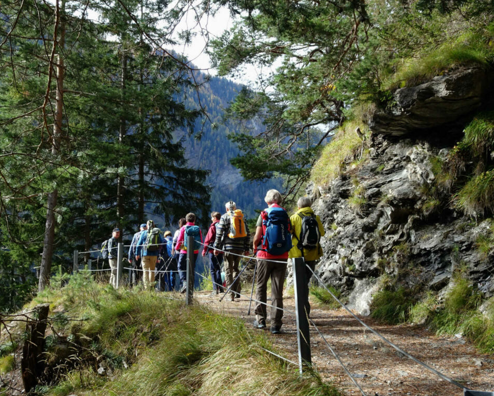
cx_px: 237
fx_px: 570
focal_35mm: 39
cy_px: 197
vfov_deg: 38.2
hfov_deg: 46.8
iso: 80
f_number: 4
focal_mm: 6.37
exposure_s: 1/125
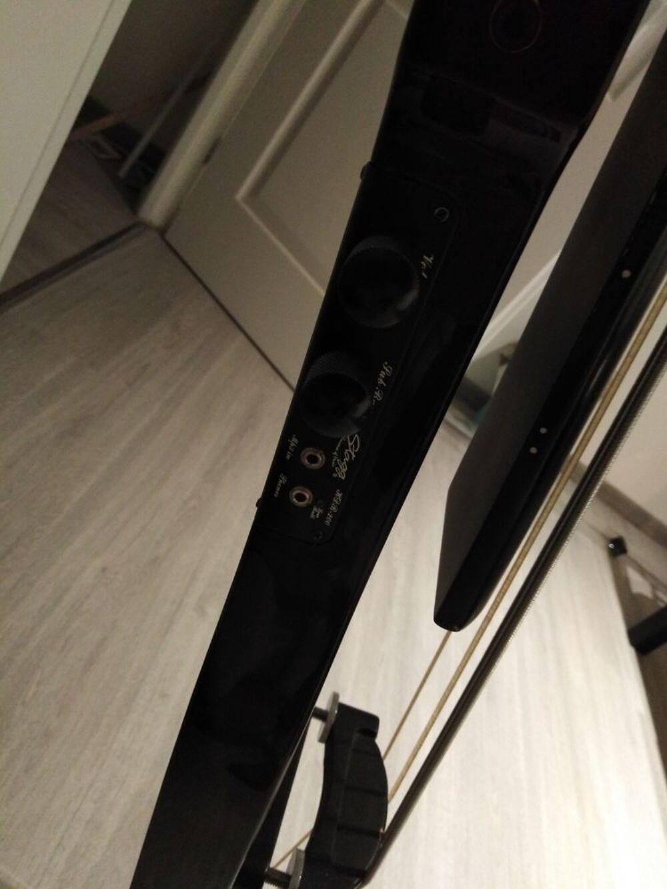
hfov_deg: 53.1
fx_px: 668
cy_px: 444
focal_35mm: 26
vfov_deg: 67.3
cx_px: 334
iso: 604
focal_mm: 3.46
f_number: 2.2
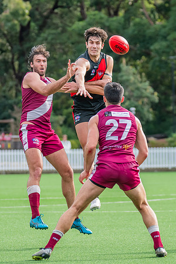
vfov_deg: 5.5
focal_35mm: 378
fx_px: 2769
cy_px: 106
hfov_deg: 3.6
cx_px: 35
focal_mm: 210
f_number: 5.6
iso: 800
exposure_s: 1/1250
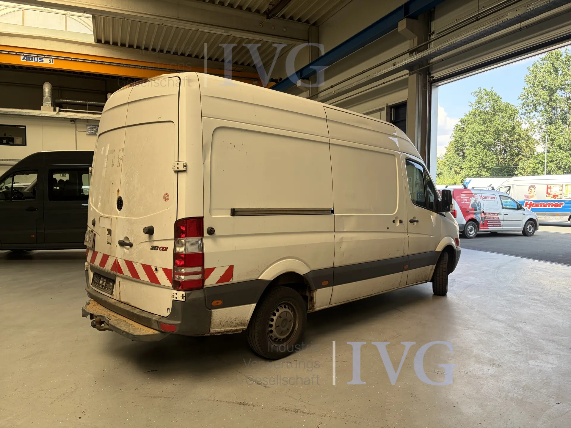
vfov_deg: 53.1
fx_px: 429
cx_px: 286
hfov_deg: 67.3
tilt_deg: -3.0
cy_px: 214
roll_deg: +0.5
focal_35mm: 26
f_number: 1.6
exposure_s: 1/392
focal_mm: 5.96
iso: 64
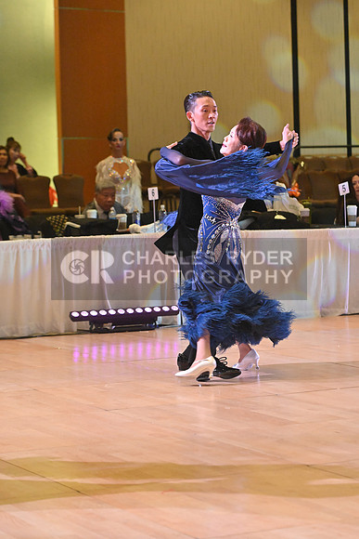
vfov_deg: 19.5
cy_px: 270
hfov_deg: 13.0
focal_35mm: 105
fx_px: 1570
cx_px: 180
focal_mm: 105
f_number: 5
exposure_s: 1/400
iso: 5000
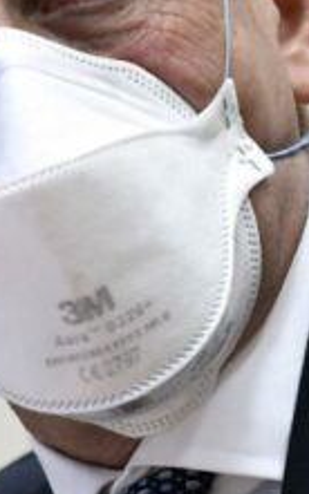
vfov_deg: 2.0
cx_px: 112
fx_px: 14332
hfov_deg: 1.2
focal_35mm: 1063
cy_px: 121
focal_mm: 200
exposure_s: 1/125
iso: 3200
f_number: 4
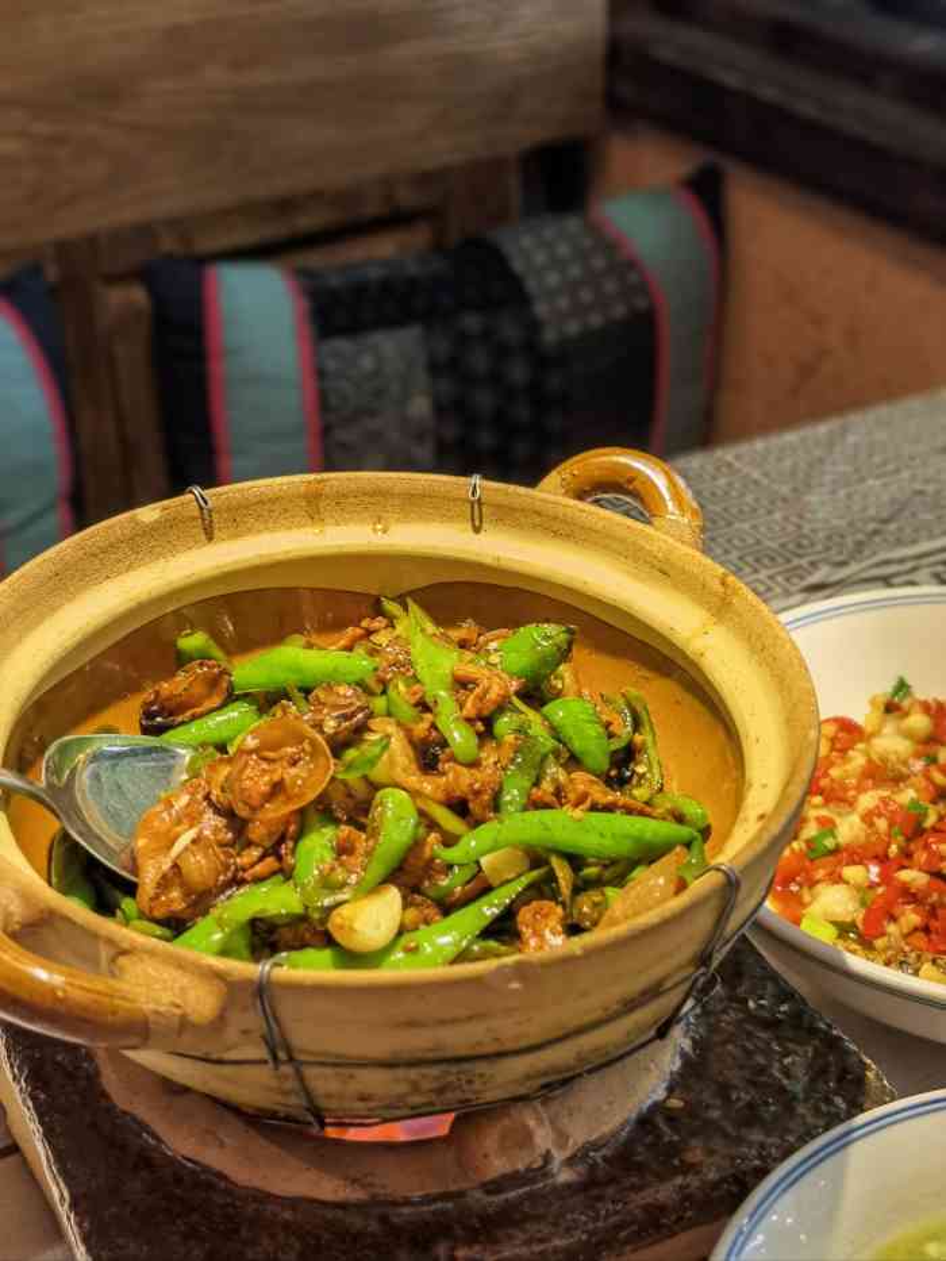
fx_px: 1967
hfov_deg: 27.0
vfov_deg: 35.5
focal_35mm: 54
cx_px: 473
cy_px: 630
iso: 200
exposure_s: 1/49.8
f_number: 4
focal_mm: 6.67
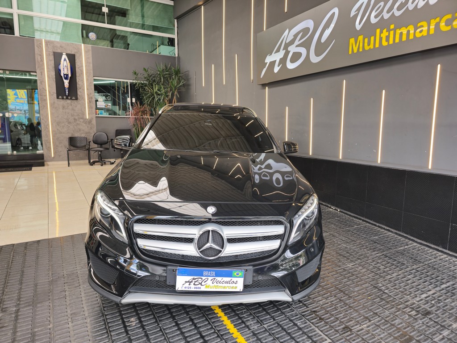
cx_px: 228
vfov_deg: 58.9
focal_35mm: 23
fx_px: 304
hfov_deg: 73.9
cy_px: 172
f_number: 1.7
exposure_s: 1/200
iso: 20
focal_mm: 6.3
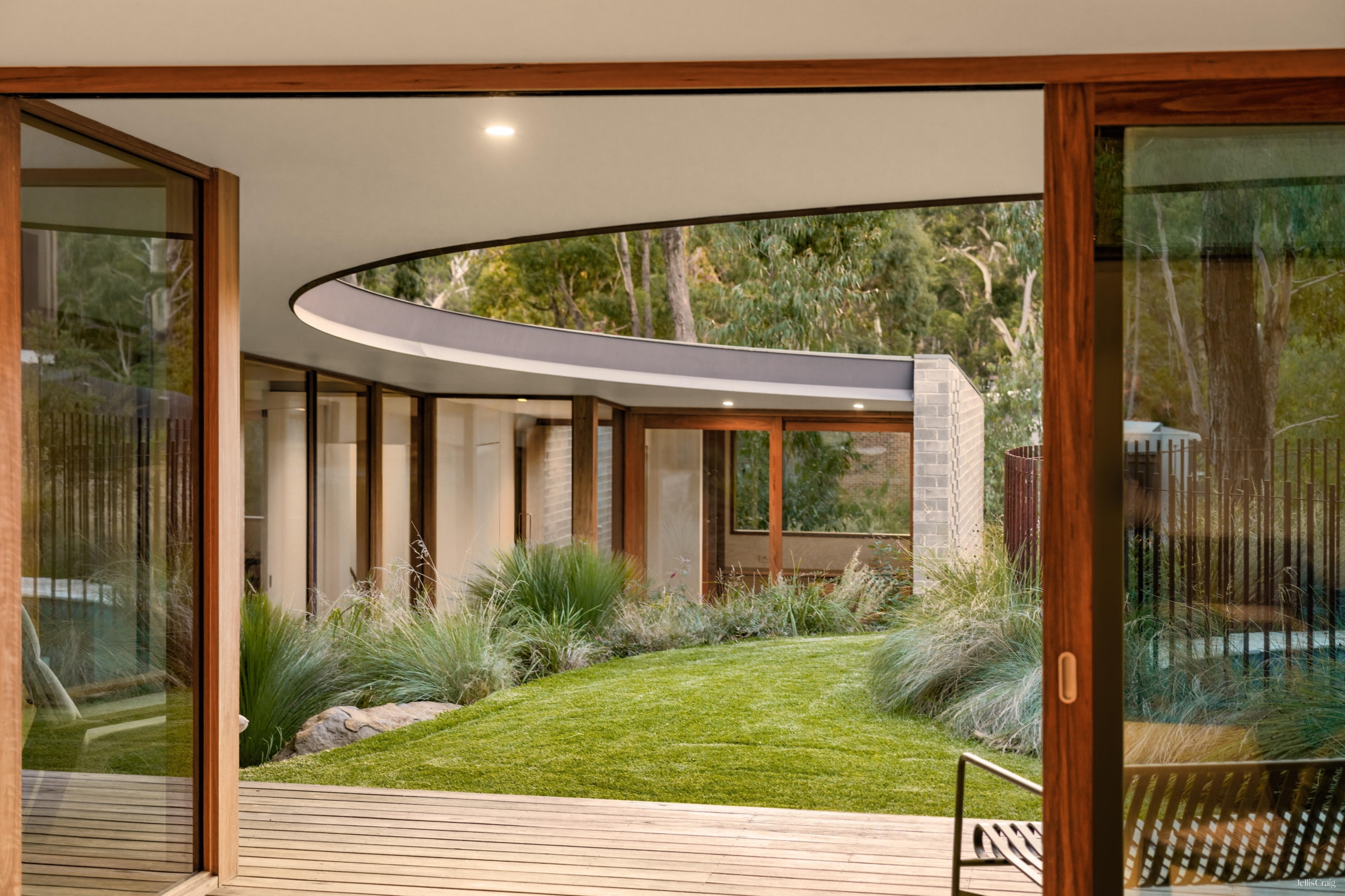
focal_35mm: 56
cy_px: 448
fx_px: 2092
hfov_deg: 35.6
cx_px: 672
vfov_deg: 24.2
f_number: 4
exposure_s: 1/40
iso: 400
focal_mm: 56
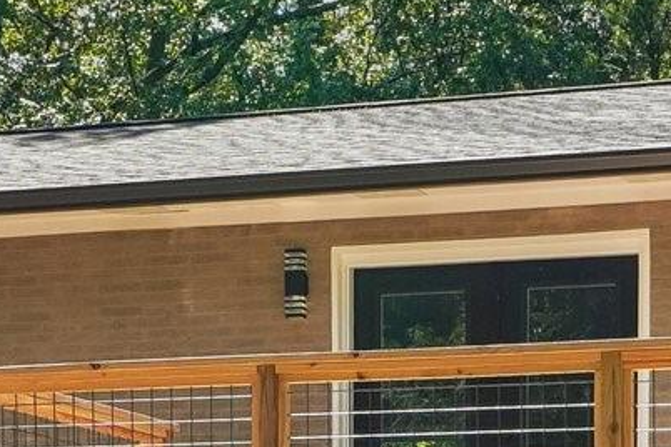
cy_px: 510
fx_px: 2852
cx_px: 364
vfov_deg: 8.9
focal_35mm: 153
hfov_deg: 13.4
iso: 100
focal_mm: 20
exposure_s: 1/45
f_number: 8
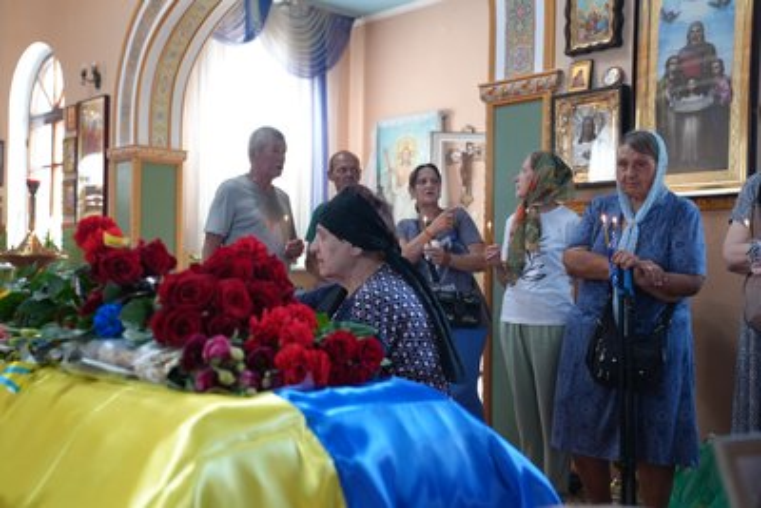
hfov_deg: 44.5
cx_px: 380
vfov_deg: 30.5
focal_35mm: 44
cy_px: 254
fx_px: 930
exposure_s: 1/160
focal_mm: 44
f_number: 4
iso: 2000
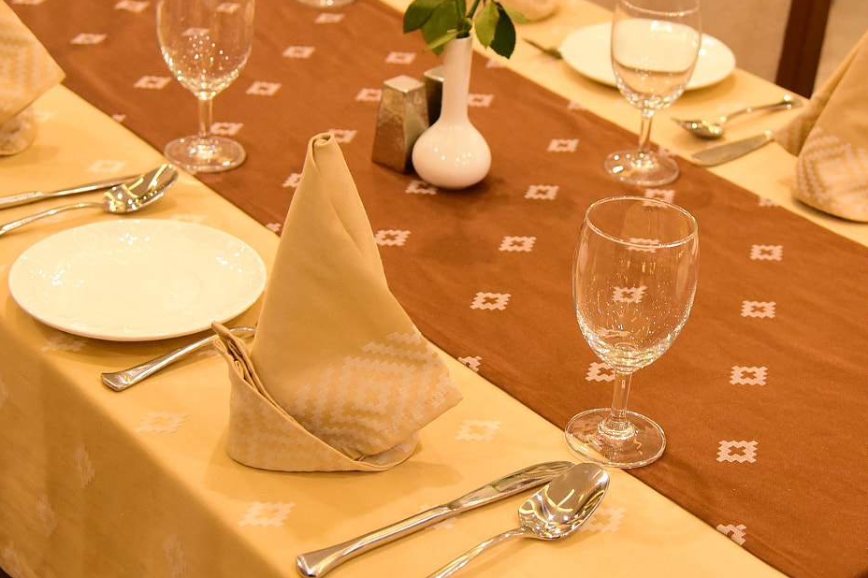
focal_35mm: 69
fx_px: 1663
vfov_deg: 19.7
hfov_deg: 29.0
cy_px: 239
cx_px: 612
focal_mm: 40
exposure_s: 1/80
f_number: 4
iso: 3200
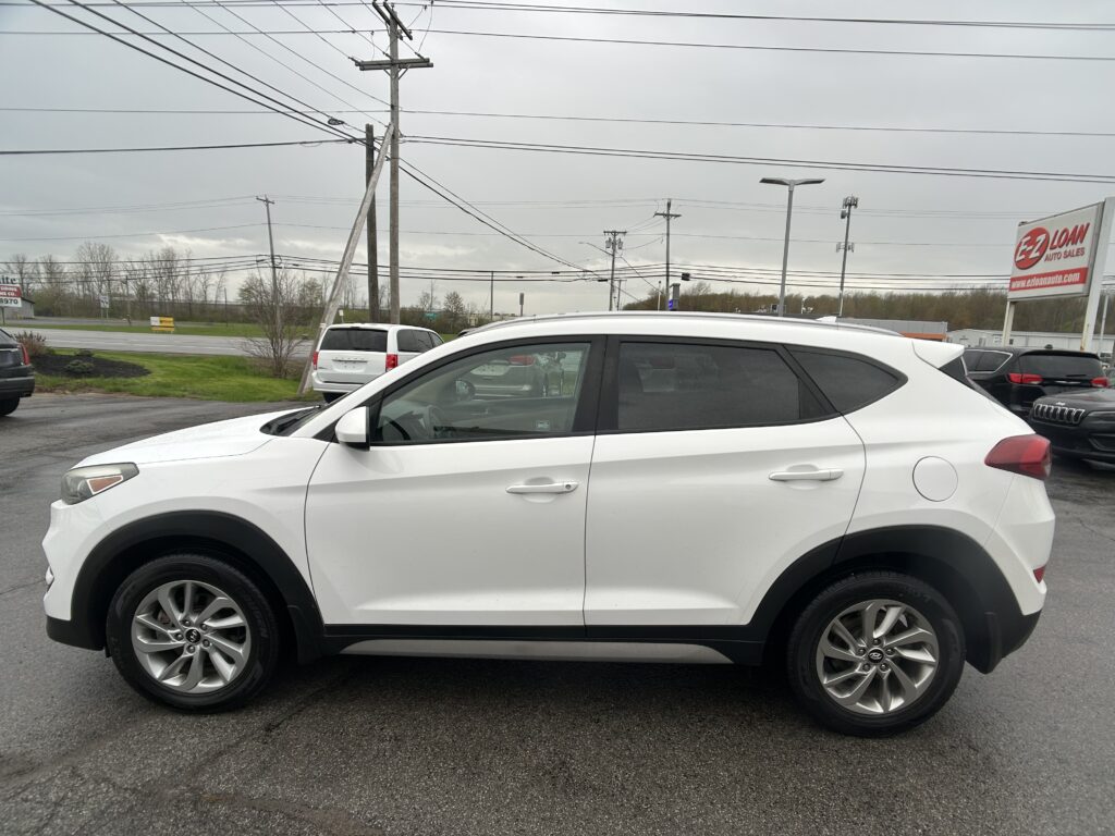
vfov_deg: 53.1
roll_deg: -2.6
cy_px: 418
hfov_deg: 67.3
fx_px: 837
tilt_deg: -8.4
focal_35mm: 26
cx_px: 558
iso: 50
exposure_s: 1/887
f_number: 1.5
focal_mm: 5.7
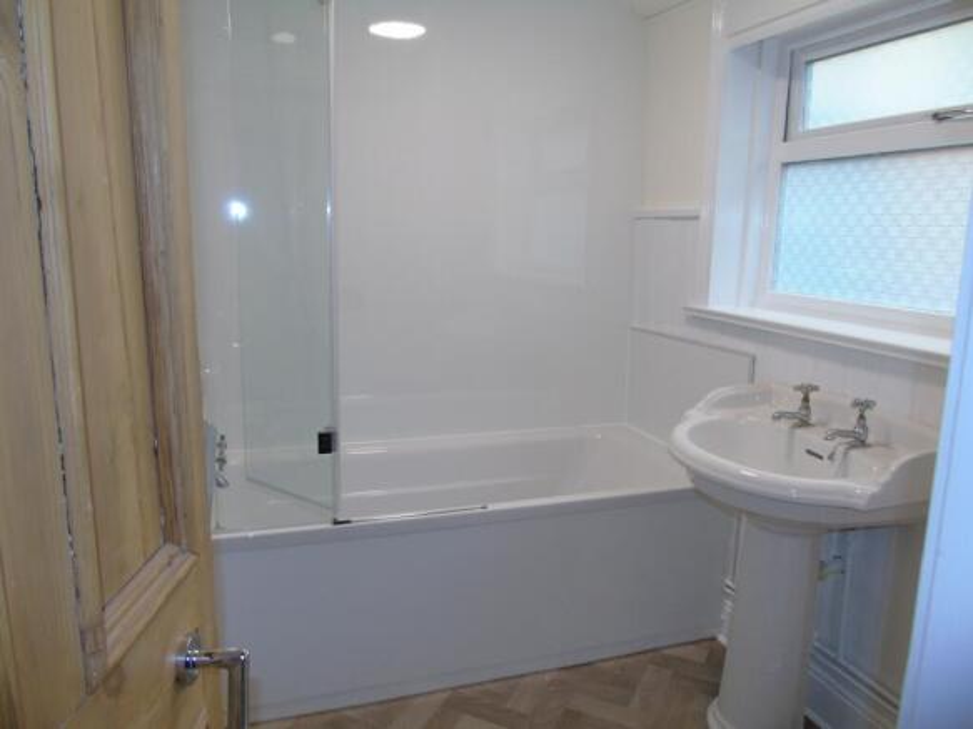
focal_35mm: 25
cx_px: 486
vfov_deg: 54.9
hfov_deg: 69.4
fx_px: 703
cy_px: 364
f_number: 3.4
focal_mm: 4.4
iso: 100
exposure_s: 1/30
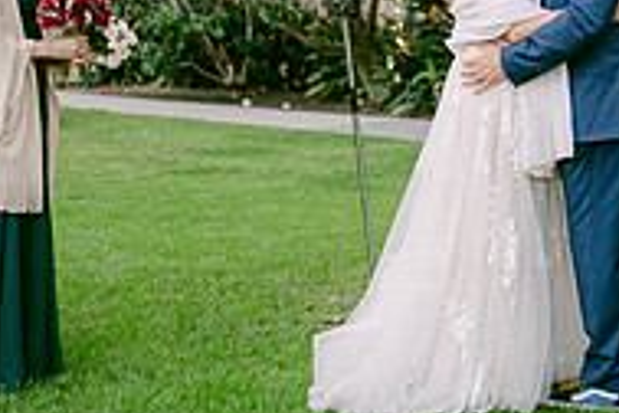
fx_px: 1943
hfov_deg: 17.8
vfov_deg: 11.8
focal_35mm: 113
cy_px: -111
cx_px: 563
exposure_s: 1/1250
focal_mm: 35
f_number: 1.4
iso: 1000
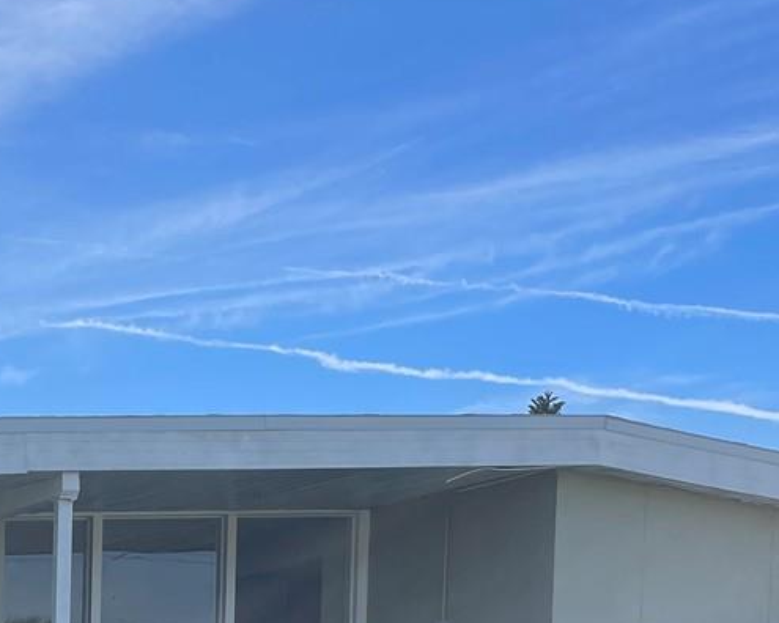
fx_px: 1891
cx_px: 127
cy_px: 845
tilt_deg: -1.3
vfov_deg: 17.4
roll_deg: -0.4
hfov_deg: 22.9
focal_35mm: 82
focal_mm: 4.2
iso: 32
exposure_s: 1/3401
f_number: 1.6
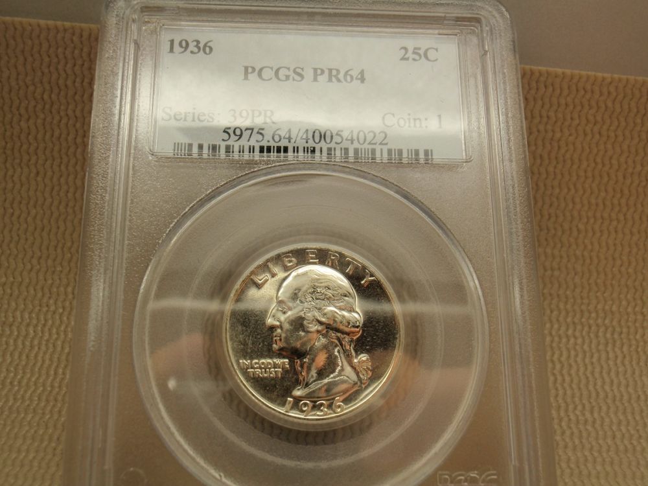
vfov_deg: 36.0
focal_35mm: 40
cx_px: 324
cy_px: 243
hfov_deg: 46.8
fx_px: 749
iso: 64
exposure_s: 1/50
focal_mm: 7.25
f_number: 3.9
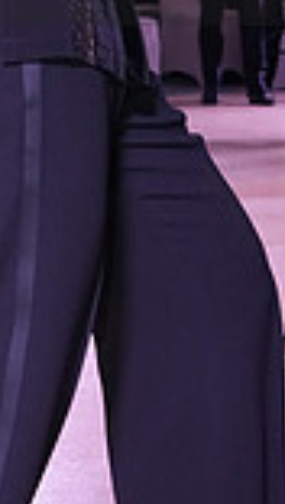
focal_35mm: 199
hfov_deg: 6.1
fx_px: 2668
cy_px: -81
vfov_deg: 10.7
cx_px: 274
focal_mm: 51
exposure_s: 1/250
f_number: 7.1
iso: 3200
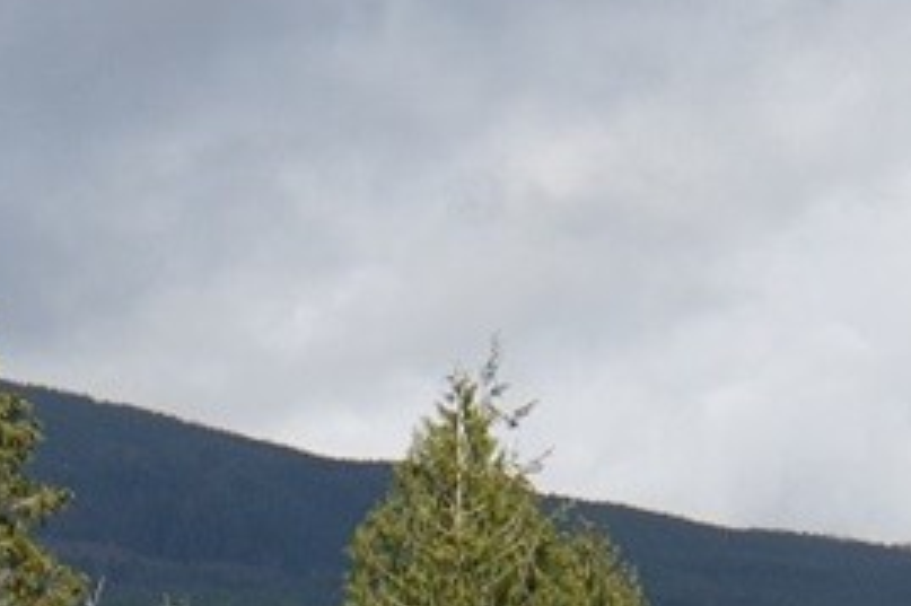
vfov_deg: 5.8
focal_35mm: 238
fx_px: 6019
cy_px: 599
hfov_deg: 8.6
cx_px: -152
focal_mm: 22
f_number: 7.1
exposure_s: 1/250
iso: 160
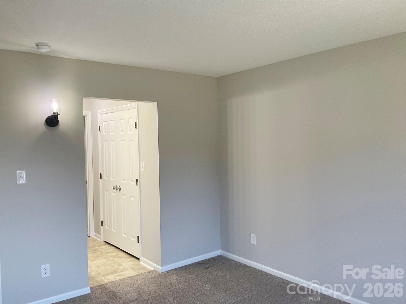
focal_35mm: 29
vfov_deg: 48.2
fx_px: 340
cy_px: 152
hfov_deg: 61.7
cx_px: 203
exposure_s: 1/60
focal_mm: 3
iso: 40
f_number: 1.8
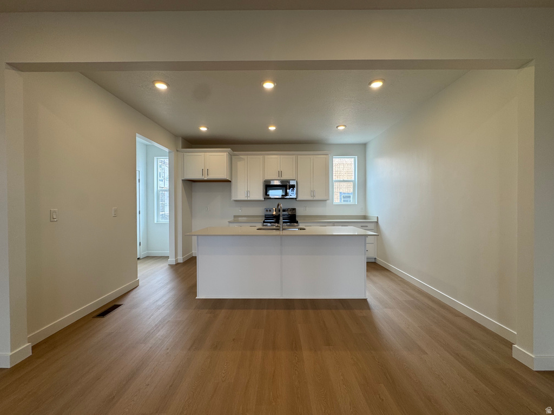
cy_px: 208
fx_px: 224
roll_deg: +0.3
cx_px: 277
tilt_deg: +0.2
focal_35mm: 14
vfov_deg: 85.7
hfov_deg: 102.1
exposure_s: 1/120
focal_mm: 2.22
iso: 50
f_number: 2.2
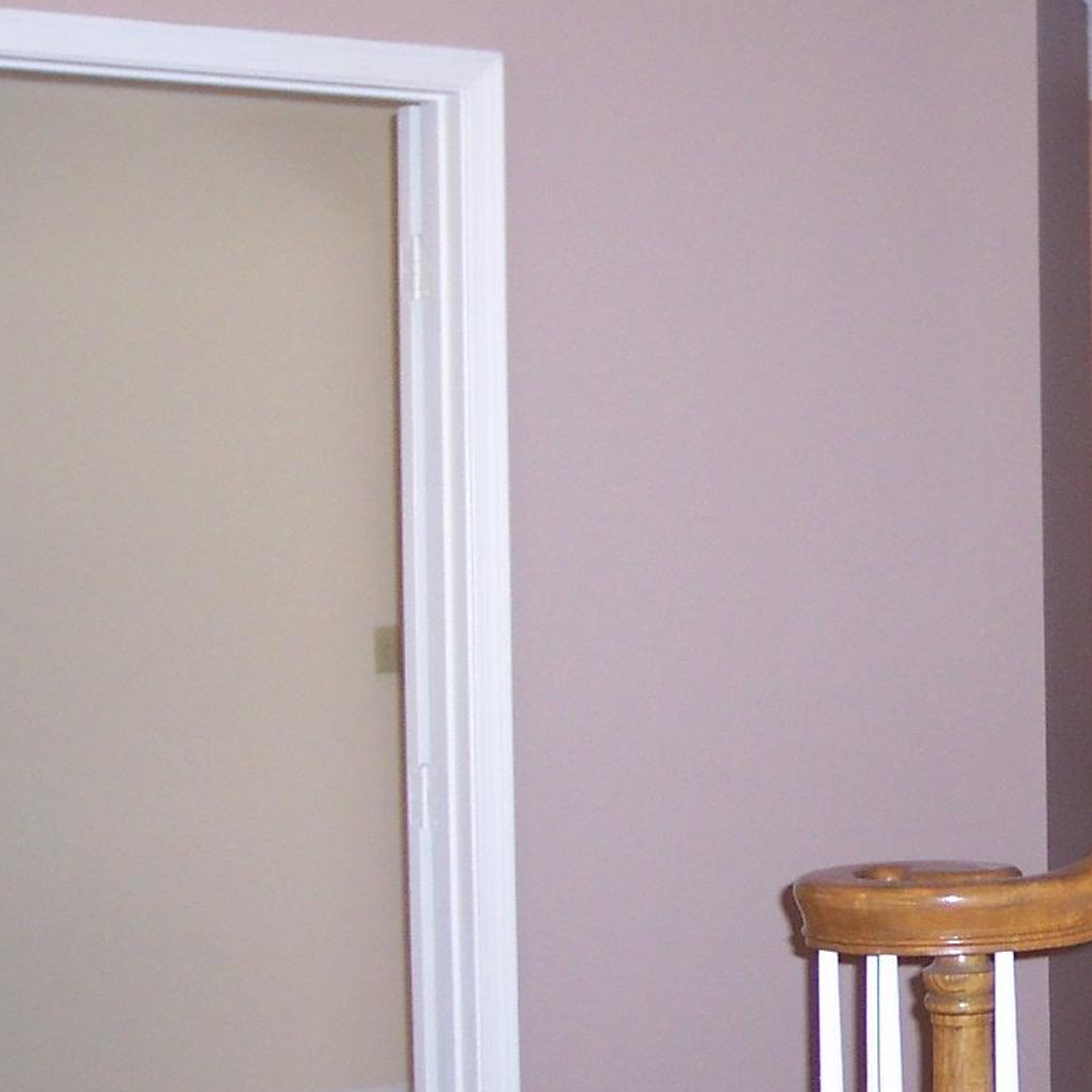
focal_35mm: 86
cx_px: 1217
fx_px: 3069
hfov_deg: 19.3
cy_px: 605
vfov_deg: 20.2
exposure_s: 1/30
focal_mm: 8
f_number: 2.8
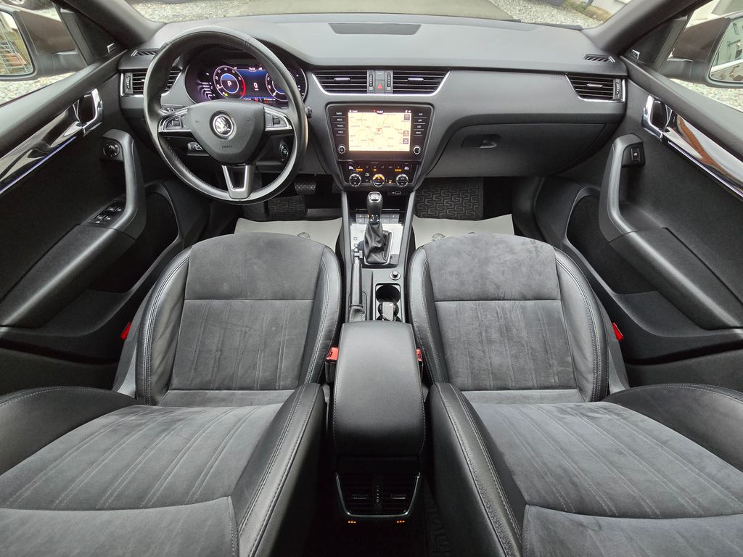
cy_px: 278
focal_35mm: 13
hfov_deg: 106.2
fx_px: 279
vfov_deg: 89.9
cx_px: 372
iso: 320
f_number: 2.2
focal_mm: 2.2
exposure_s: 1/50
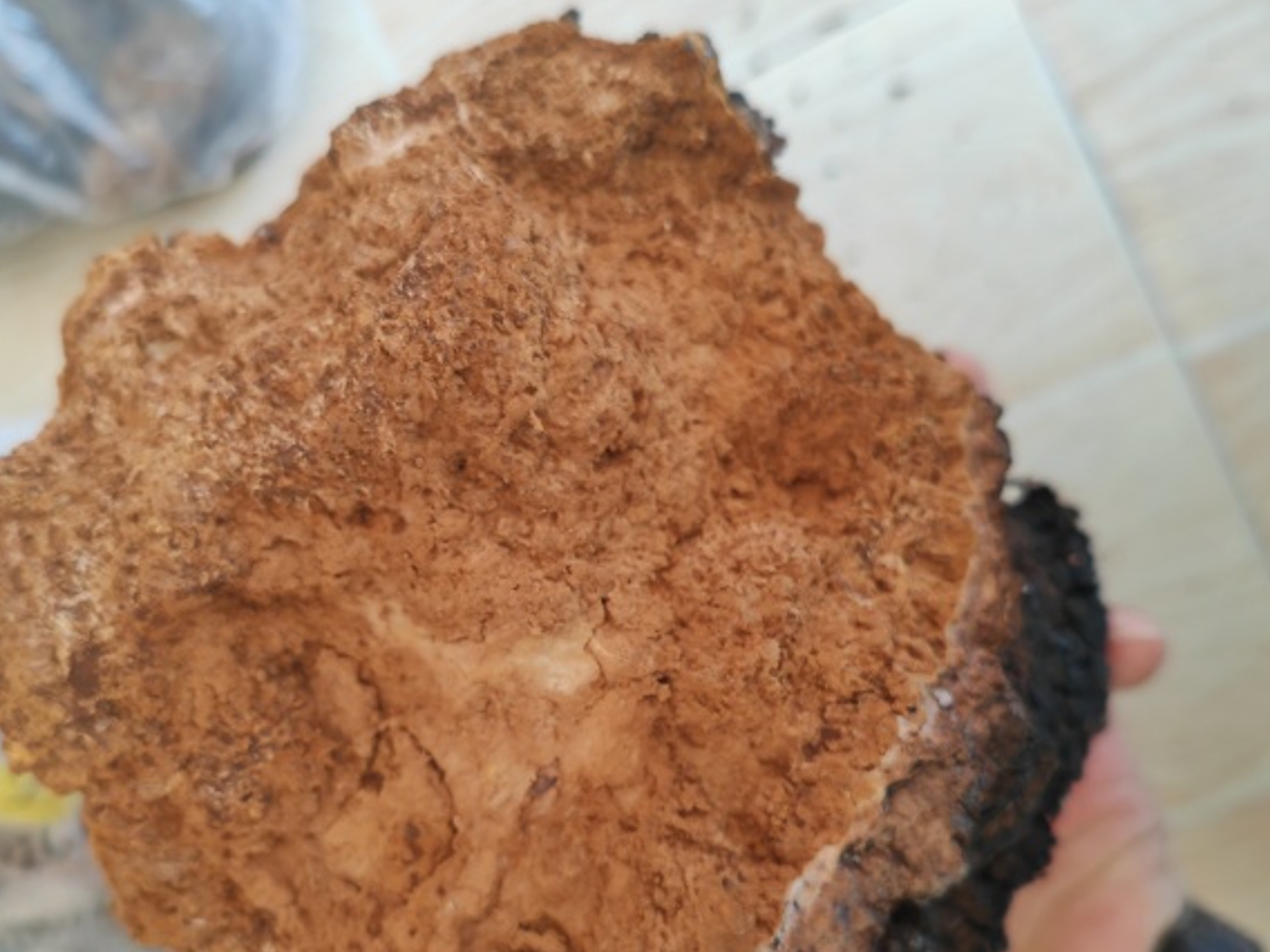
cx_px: 628
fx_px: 1394
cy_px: 586
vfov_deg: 37.5
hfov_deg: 49.0
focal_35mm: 38
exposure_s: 1/100
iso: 1000
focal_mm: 6.12
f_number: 1.9
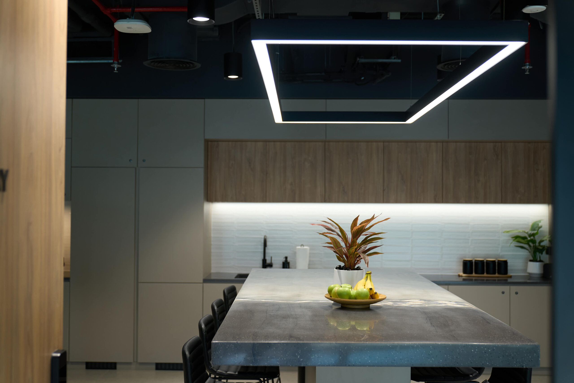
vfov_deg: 33.4
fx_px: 638
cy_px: 192
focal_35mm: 40
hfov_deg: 48.4
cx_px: 287
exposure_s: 1/100
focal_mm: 40
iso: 320
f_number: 2.8
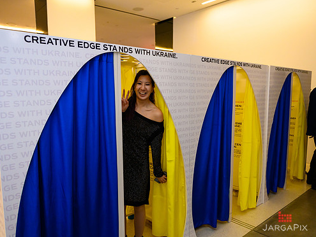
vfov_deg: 51.4
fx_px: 247
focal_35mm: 27
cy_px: 122
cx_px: 139
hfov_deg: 65.1
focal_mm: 24
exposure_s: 1/160
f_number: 3.2
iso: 1250
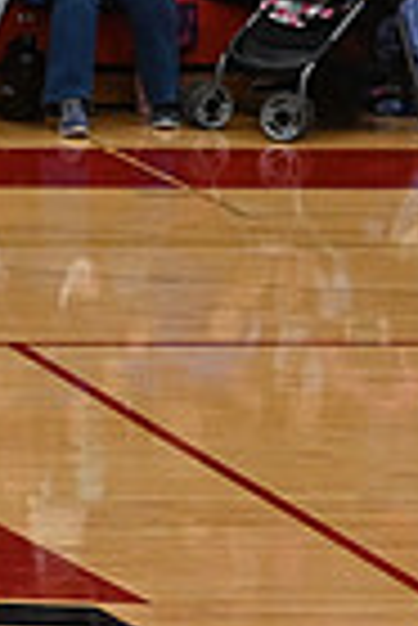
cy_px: 489
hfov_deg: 3.1
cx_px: -845
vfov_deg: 4.7
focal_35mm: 439
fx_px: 7626
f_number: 4
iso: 3200
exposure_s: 1/400
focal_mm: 70
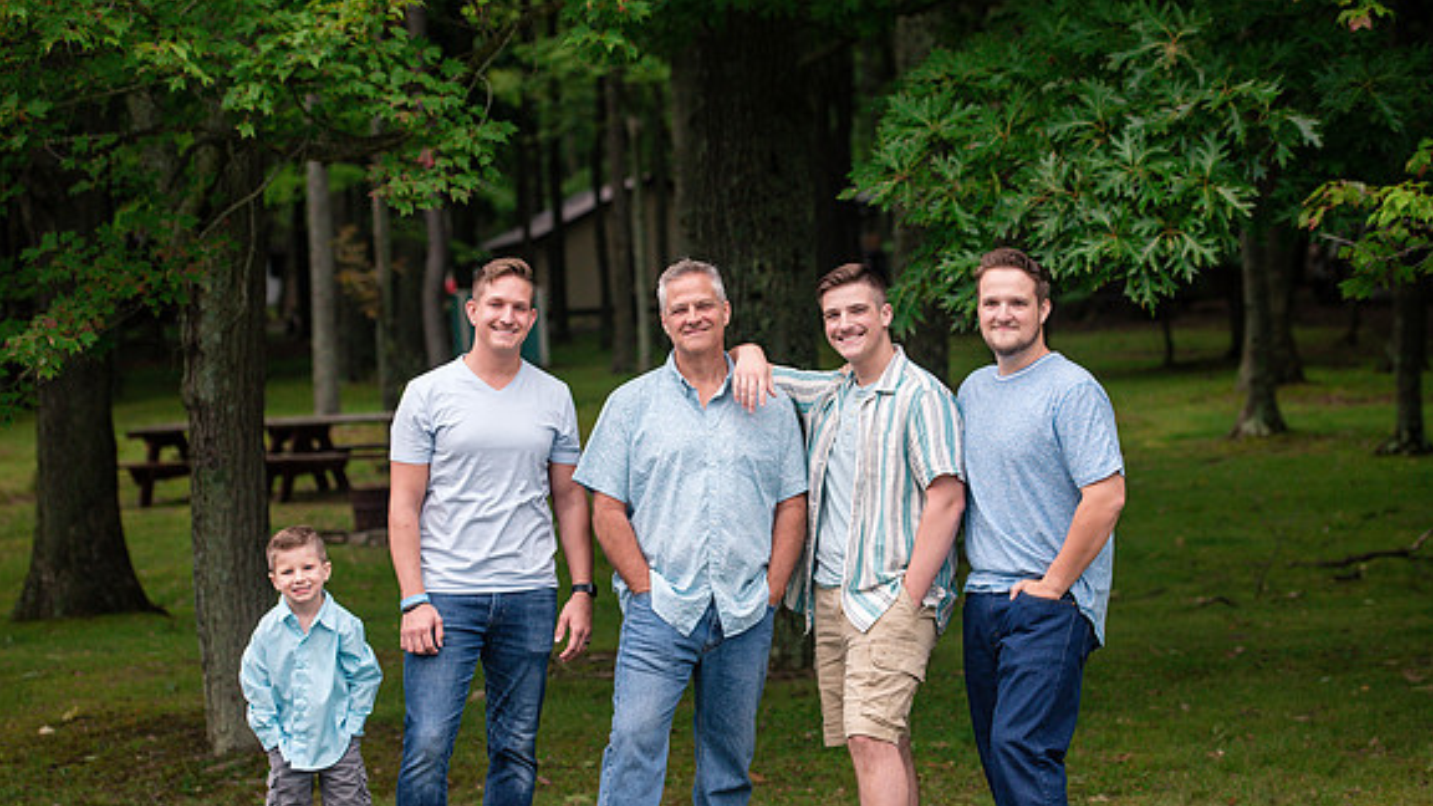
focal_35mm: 87
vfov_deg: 13.9
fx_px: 3306
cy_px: 474
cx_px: 729
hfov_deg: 24.5
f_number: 3.5
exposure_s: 1/1000
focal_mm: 80
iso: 1000
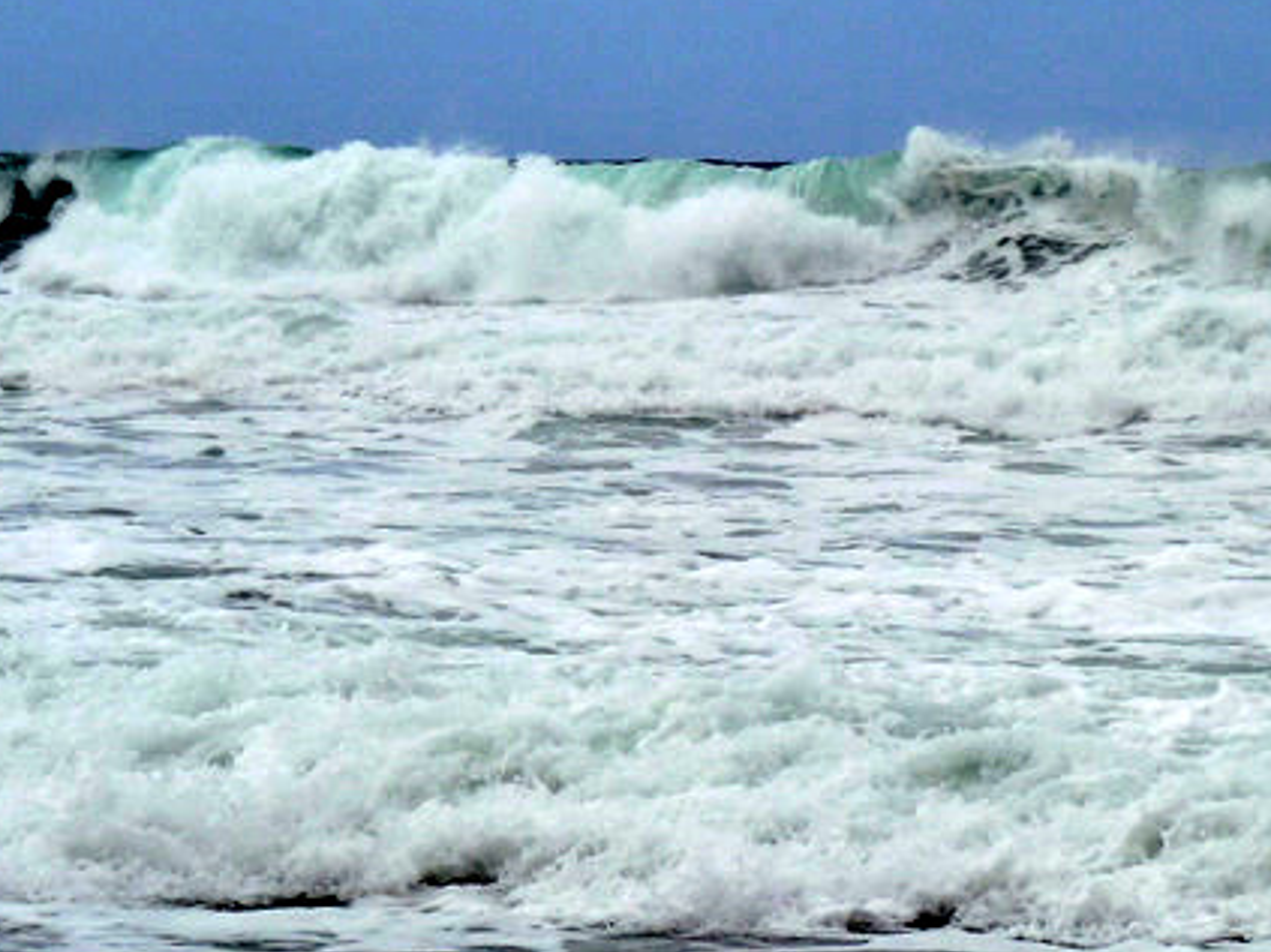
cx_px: 820
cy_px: 354
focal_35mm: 225
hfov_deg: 8.8
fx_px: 8259
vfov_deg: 6.6
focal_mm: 19.5
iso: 80
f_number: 5.6
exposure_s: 1/800
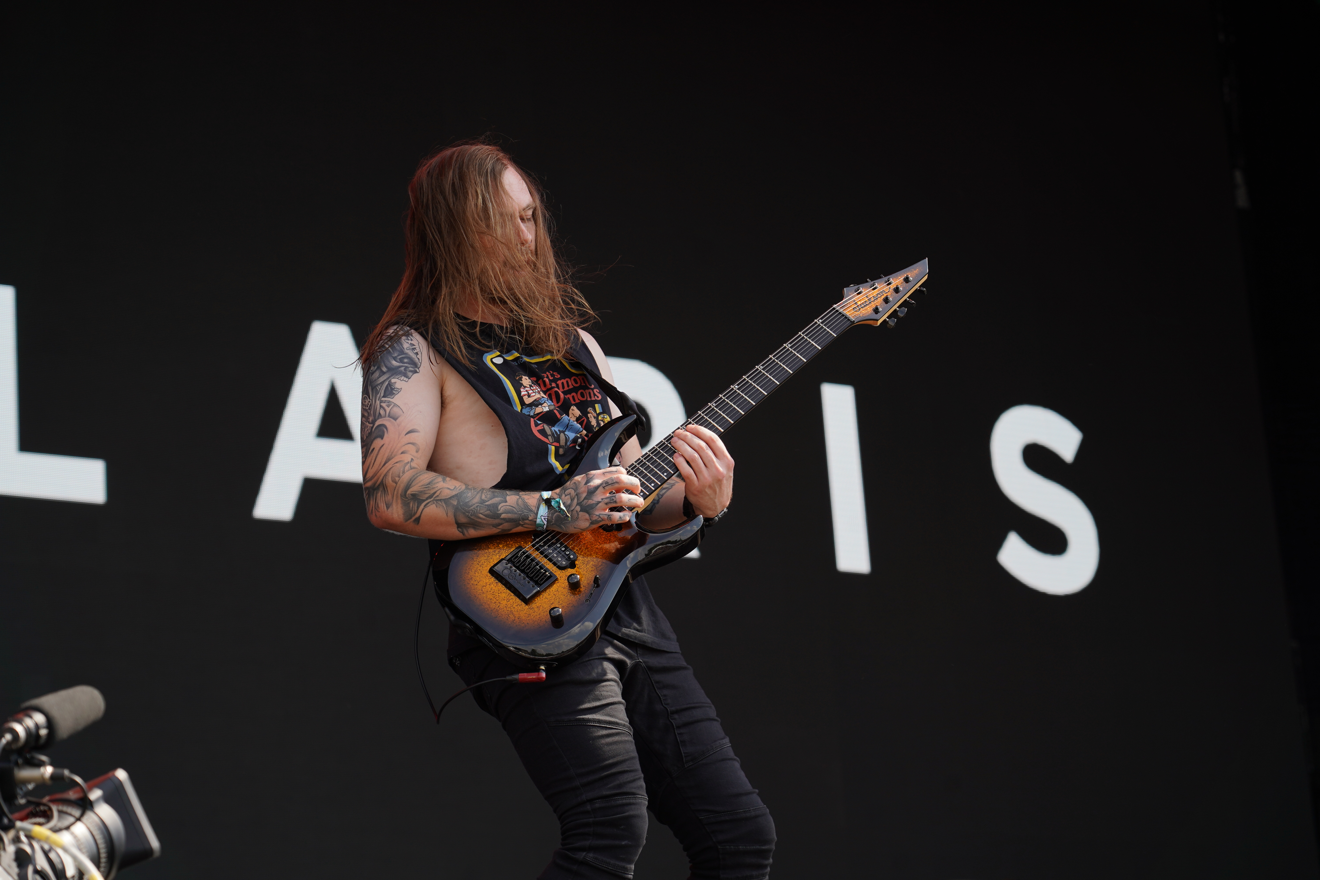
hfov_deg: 19.5
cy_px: 440
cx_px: 660
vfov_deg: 13.0
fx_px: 3850
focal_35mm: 105
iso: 100
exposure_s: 1/250
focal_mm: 105
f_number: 5.6
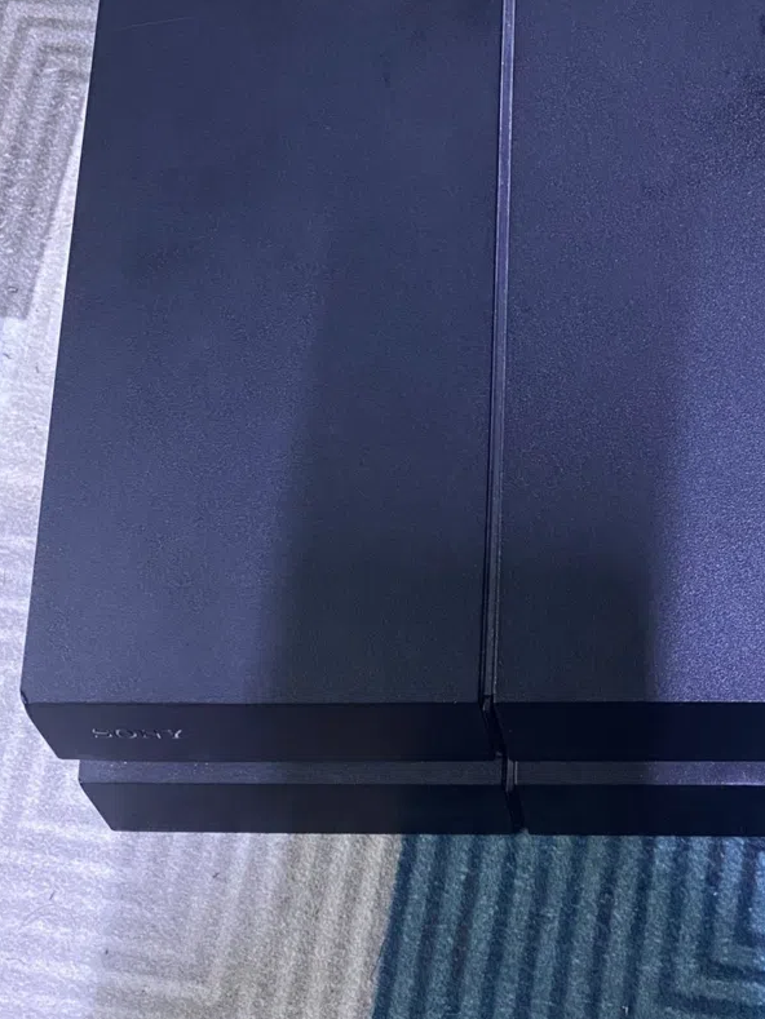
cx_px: 649
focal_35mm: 45
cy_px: 432
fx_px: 1326
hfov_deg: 31.1
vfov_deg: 42.0
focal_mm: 4.25
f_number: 1.8
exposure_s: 1/25
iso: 640
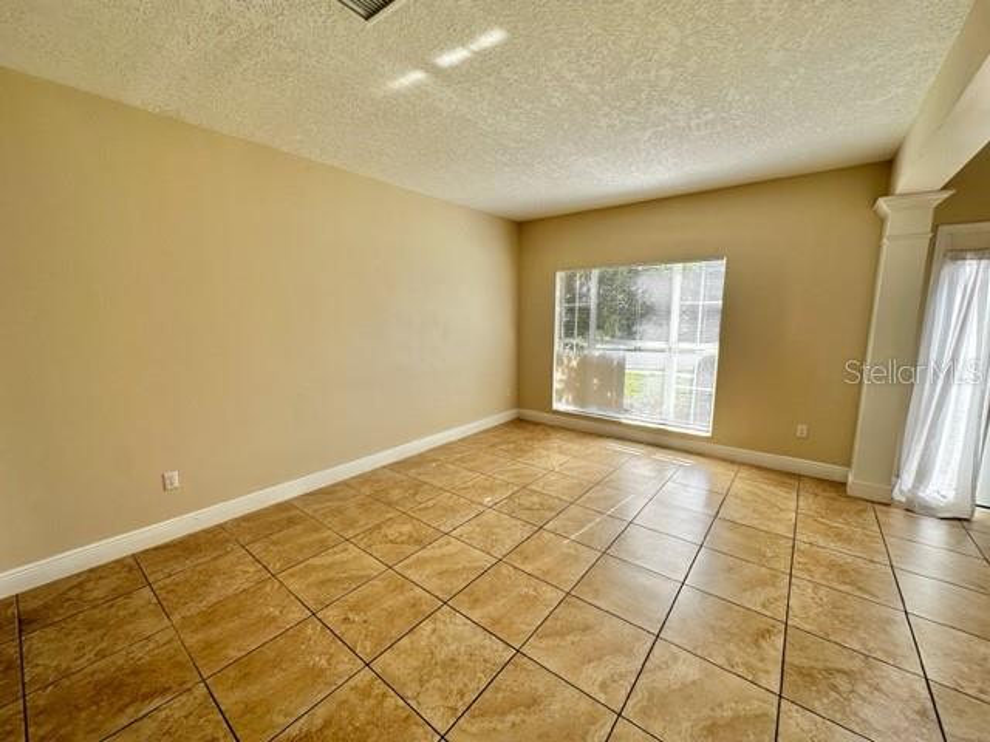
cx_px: 495
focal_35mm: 14
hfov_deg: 102.1
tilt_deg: -8.4
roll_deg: -0.5
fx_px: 400
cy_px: 371
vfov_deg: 85.7
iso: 40
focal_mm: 2.22
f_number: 2.2
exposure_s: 1/299
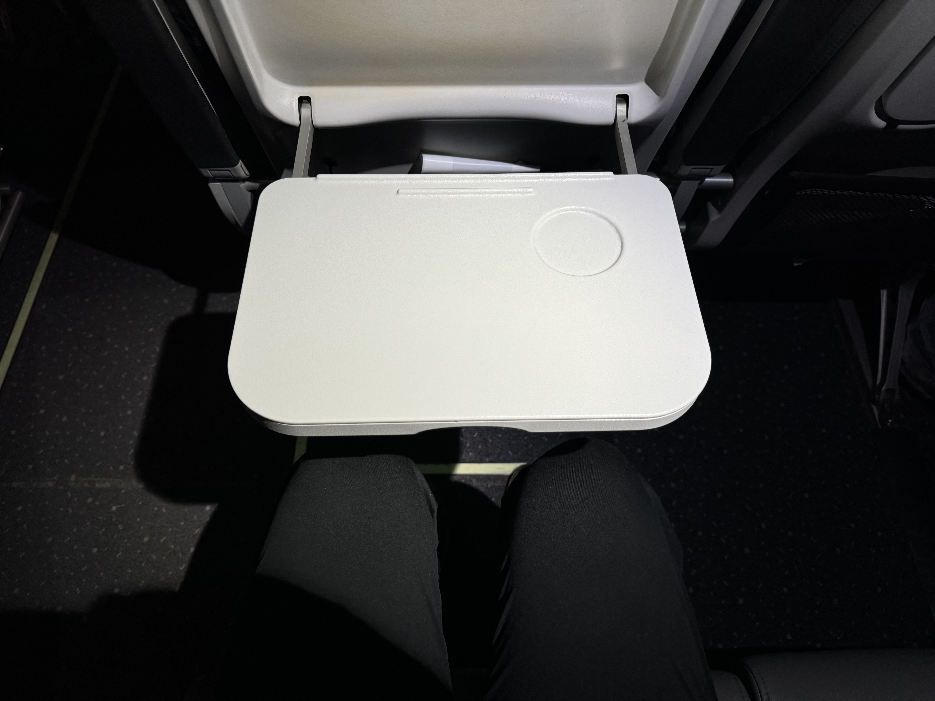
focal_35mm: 24
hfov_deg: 71.6
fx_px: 648
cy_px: 350
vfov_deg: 56.8
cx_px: 468
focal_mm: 6.76
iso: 250
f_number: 1.78
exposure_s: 1/60
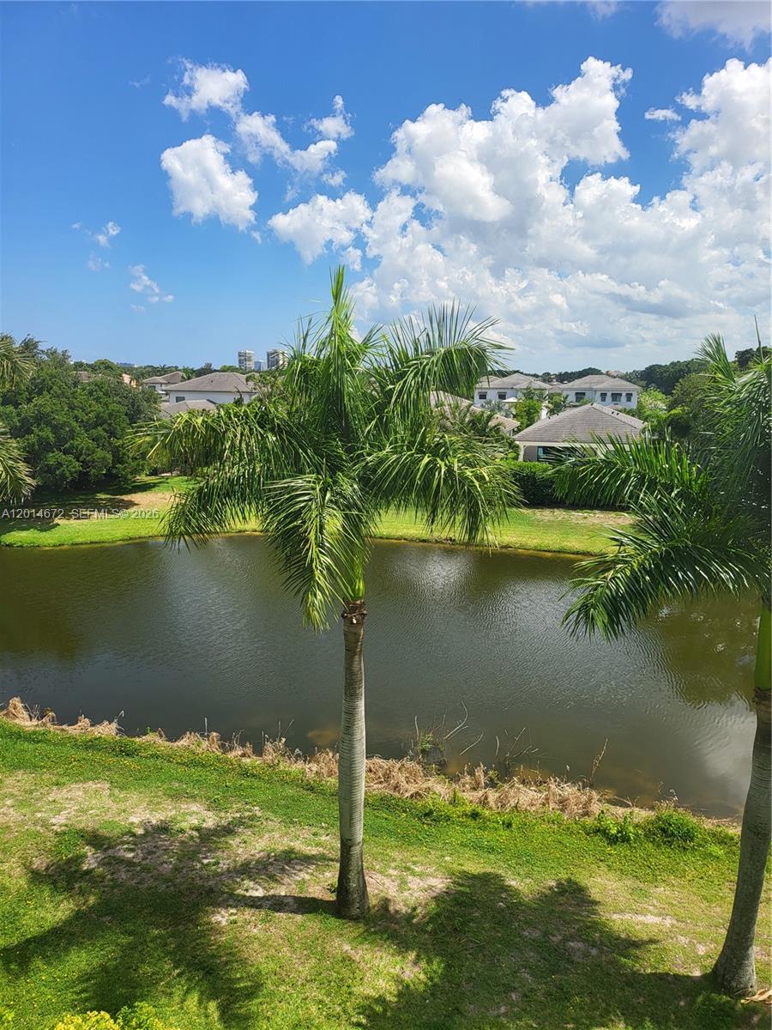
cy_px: 515
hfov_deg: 56.8
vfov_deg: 71.6
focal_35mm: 24
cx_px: 386
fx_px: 714
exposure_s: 1/1844
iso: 40
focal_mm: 5
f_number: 1.8
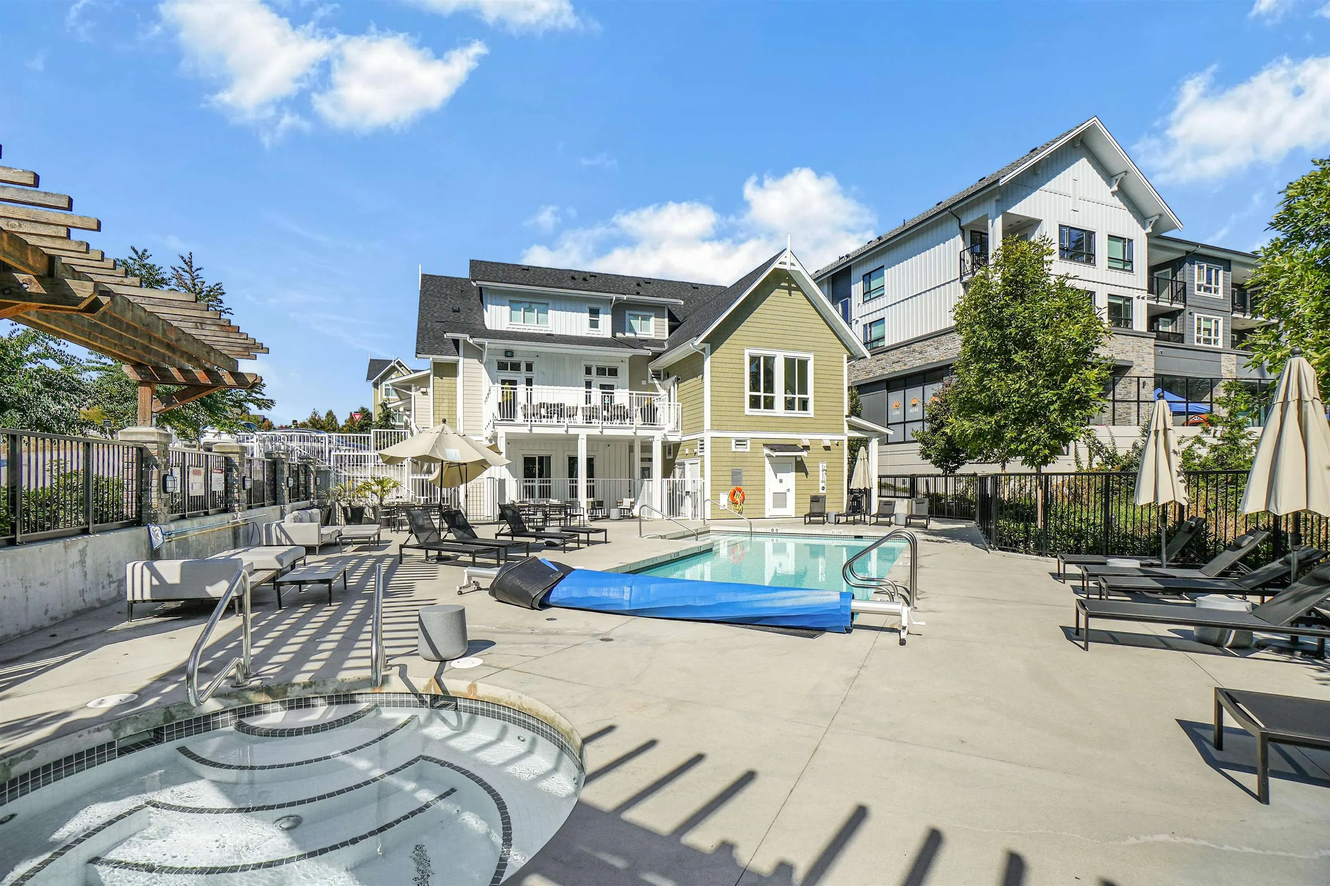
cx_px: 665
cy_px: 443
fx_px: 554
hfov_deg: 100.4
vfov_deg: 77.3
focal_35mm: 15
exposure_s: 1/500
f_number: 8
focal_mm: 10
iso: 100
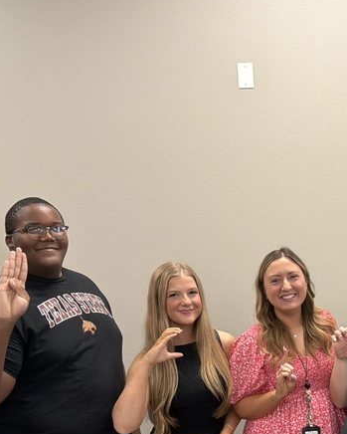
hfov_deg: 26.2
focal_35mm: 55
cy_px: 353
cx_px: 347
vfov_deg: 33.1
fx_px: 706
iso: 400
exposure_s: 1/115
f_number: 1.78
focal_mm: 6.76
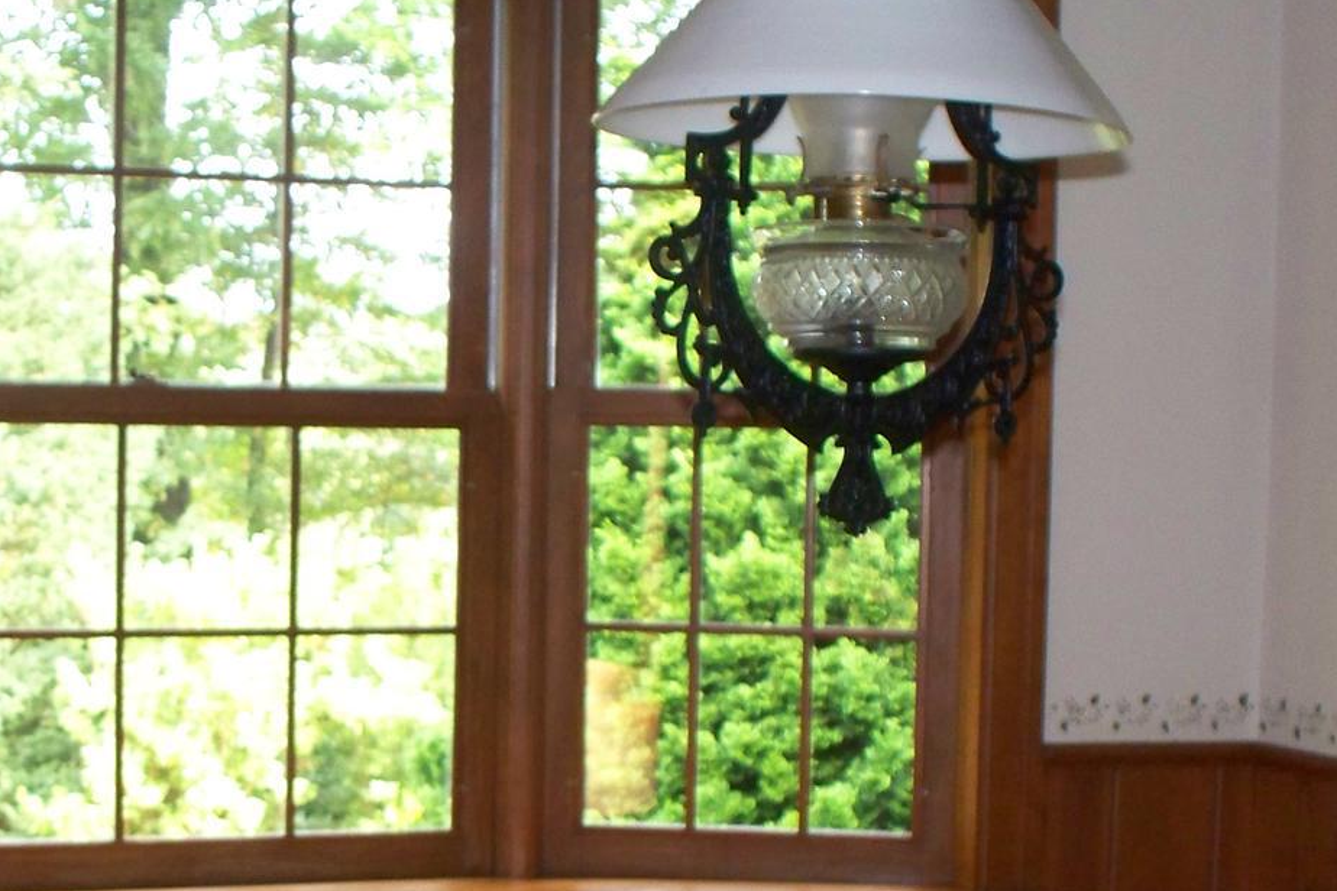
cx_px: 415
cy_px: 619
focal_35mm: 83
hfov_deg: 24.3
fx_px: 3082
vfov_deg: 16.4
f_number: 2.8
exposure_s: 1/30
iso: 200
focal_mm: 7.54
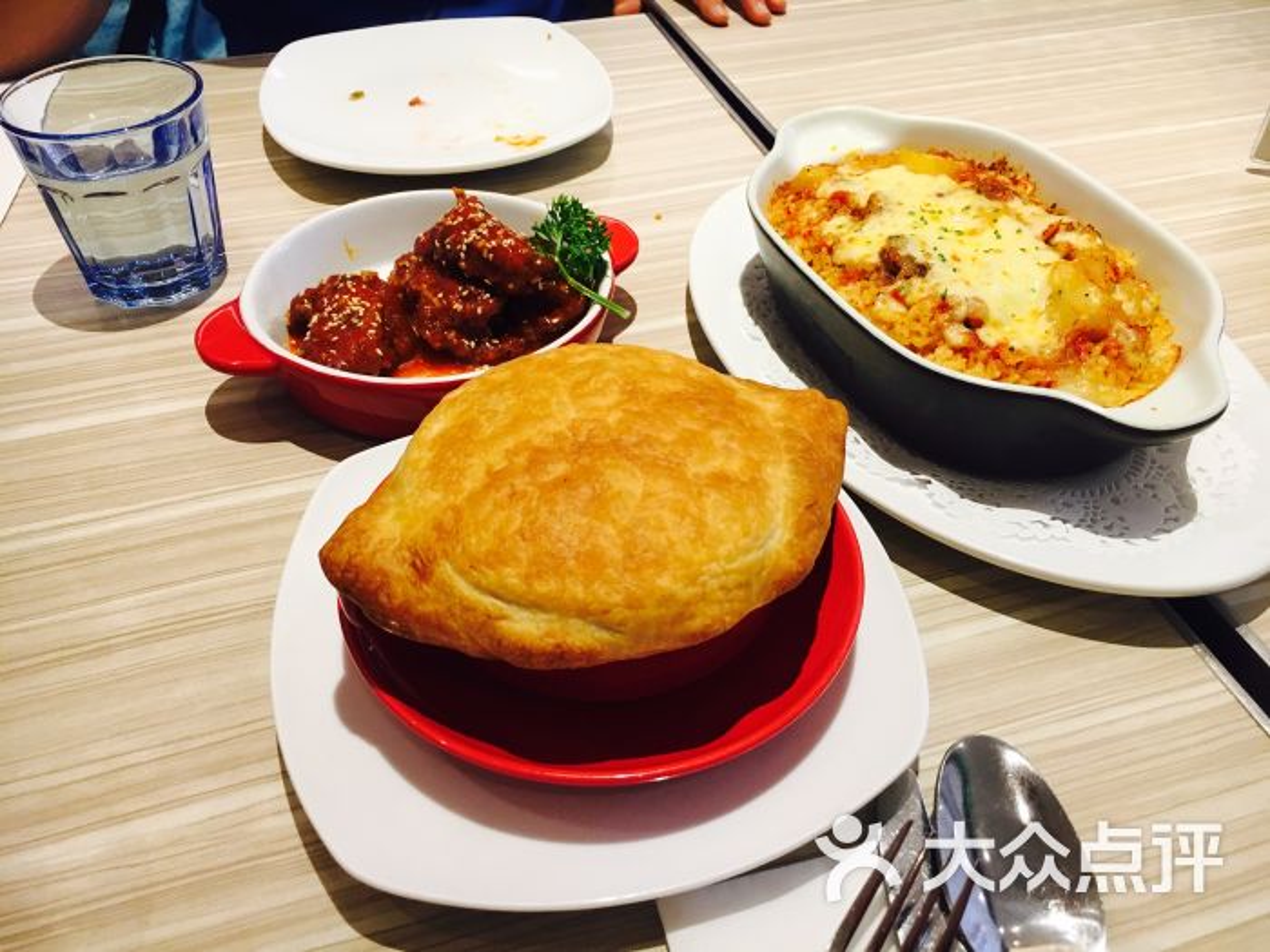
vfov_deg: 48.2
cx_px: 635
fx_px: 1064
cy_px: 476
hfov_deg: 61.7
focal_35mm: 29
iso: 50
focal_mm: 4.15
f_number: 2.2
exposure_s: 1/33
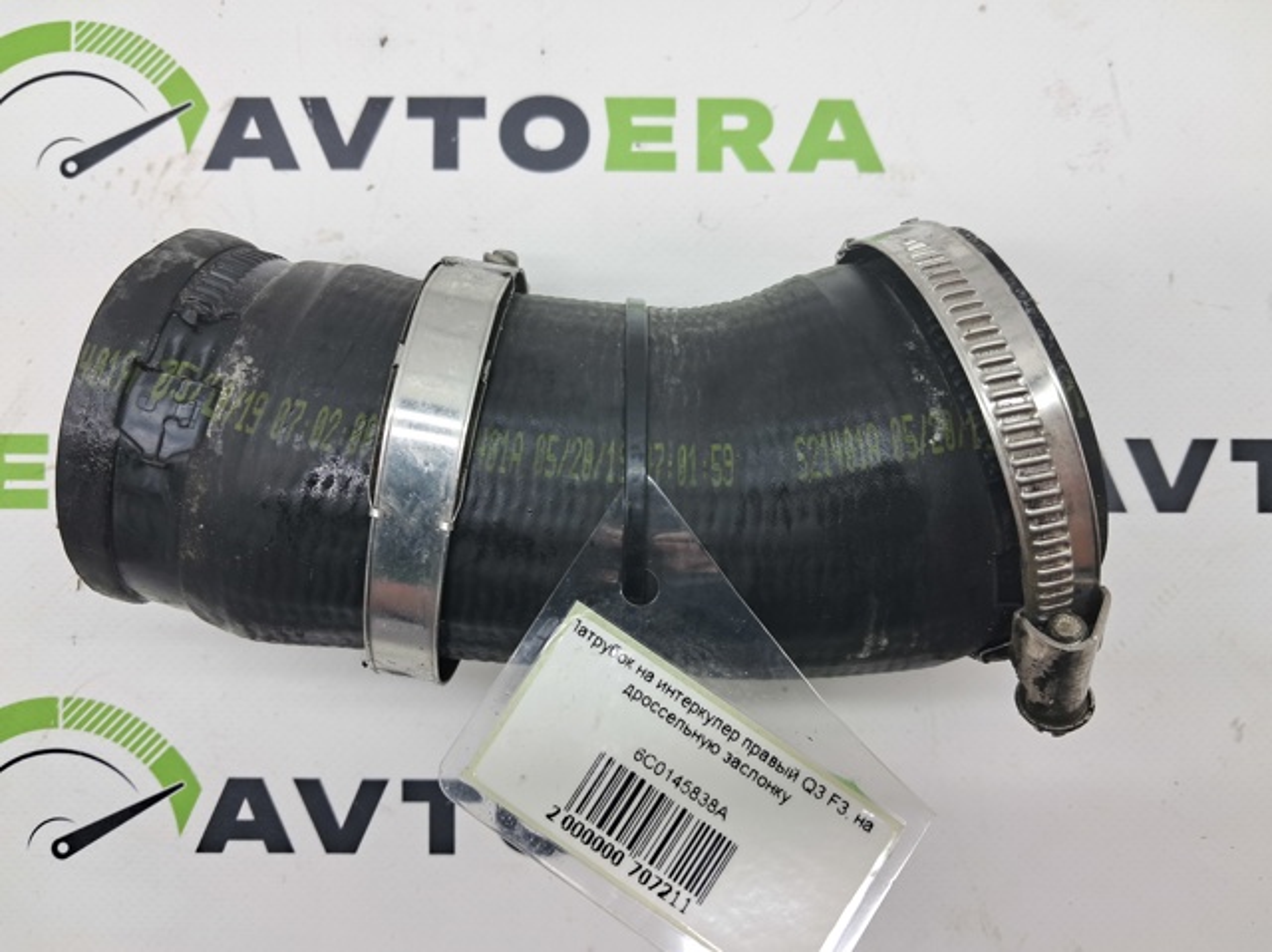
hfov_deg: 65.4
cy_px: 476
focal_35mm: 27
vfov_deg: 51.3
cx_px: 636
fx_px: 991
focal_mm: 4
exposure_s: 1/50
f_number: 1.8
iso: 50
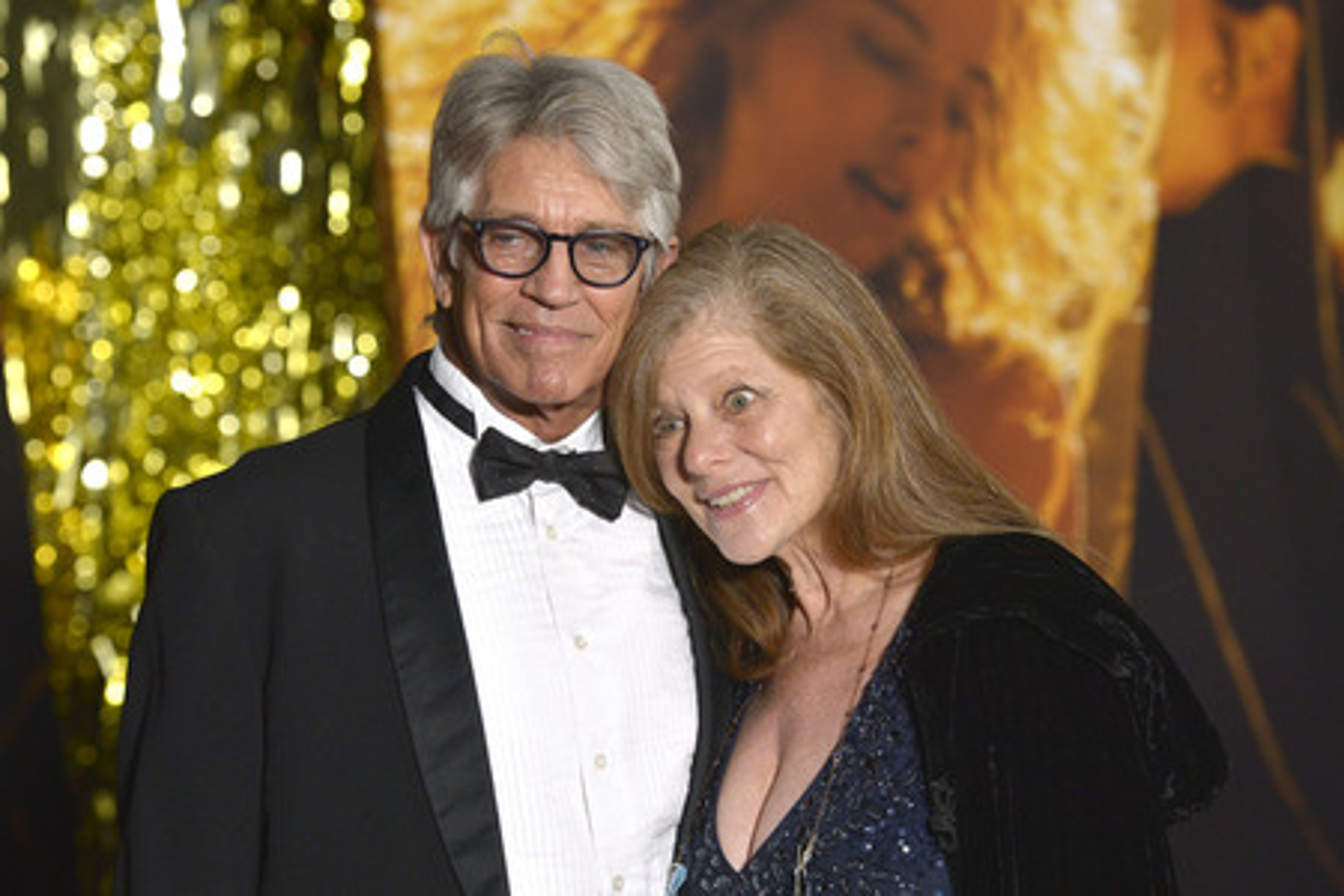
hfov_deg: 16.8
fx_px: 4554
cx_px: 672
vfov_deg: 11.2
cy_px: 448
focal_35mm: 122
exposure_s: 1/320
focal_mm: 122
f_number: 5
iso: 2000
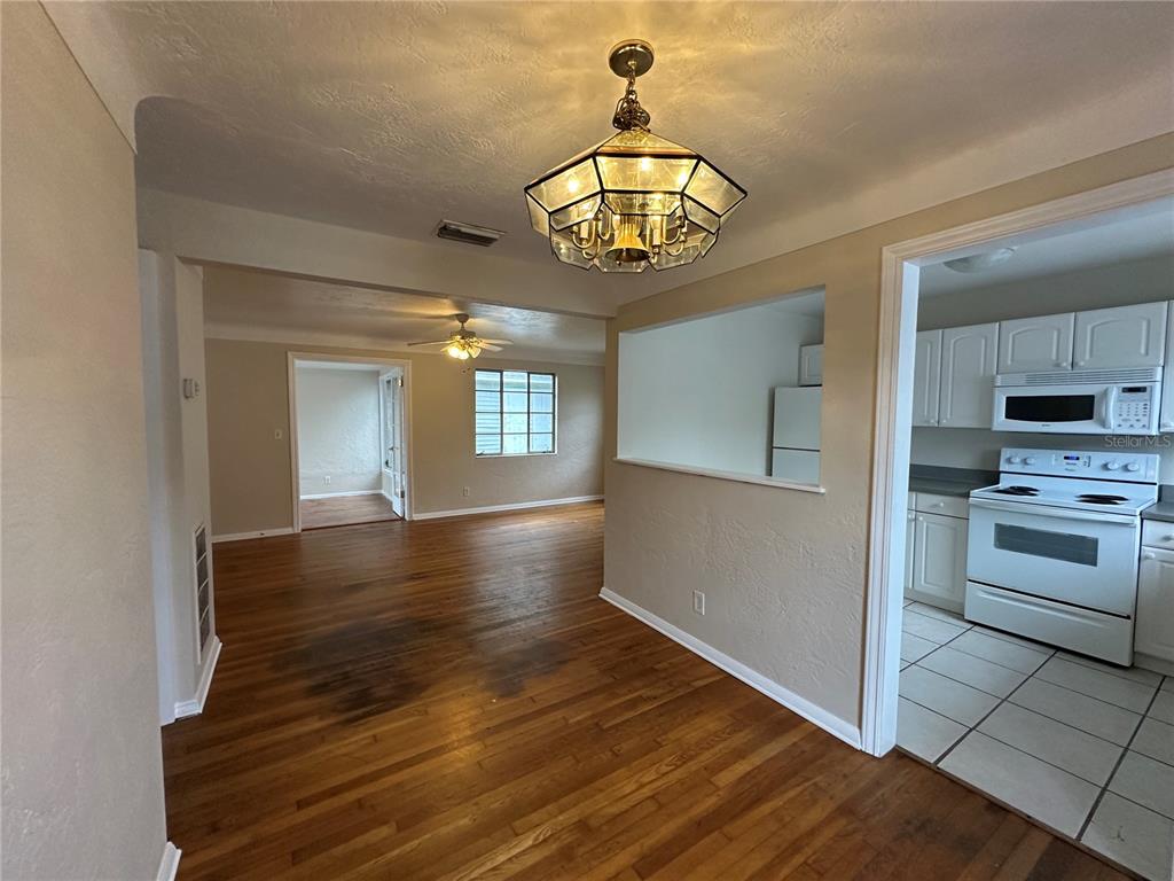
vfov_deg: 85.7
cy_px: 440
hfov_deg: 102.1
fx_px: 475
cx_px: 587
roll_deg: -0.5
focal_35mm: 14
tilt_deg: -1.6
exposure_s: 1/120
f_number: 2.2
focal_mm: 2.22
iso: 250
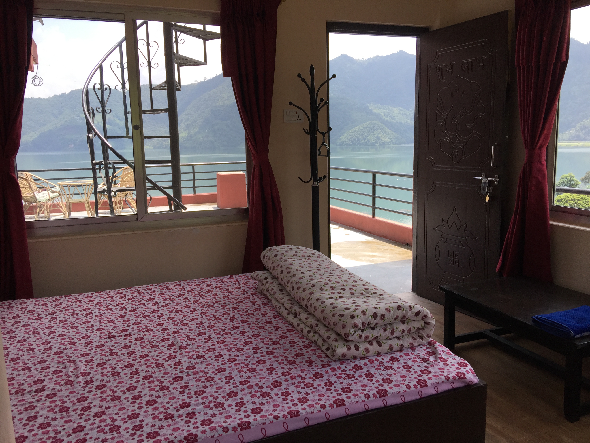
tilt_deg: -8.2
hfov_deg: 61.7
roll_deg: +0.5
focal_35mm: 29
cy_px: 222
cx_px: 295
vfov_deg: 48.2
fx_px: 494
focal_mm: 4.15
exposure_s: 1/648
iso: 32
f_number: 2.2
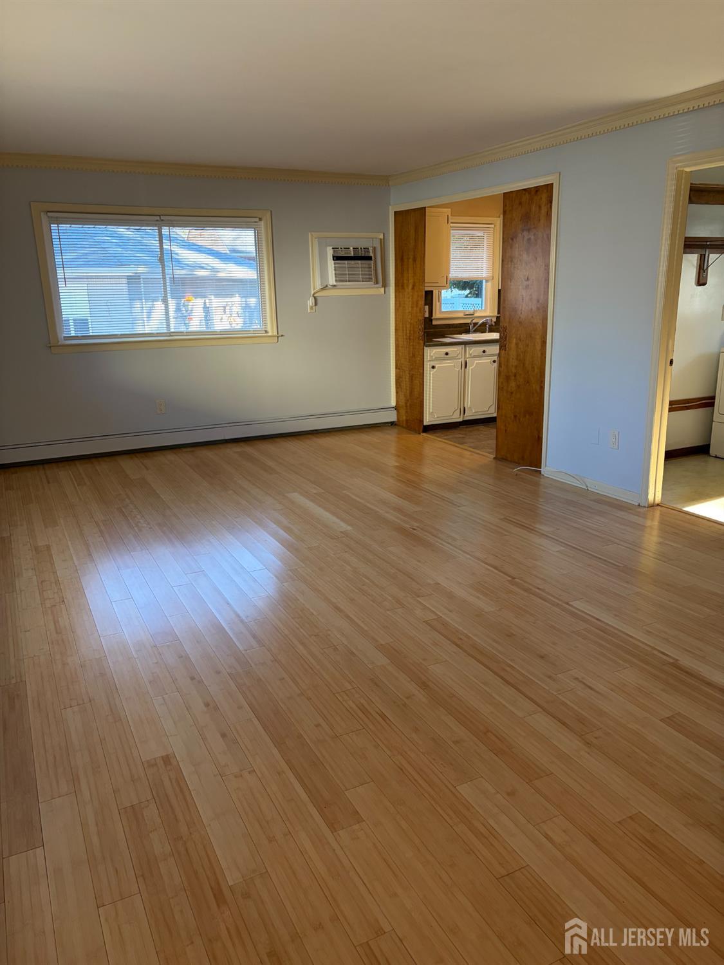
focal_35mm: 26
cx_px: 362
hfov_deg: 53.1
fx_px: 725
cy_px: 482
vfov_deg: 67.3
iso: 160
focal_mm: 5.96
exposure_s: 1/120
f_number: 1.6
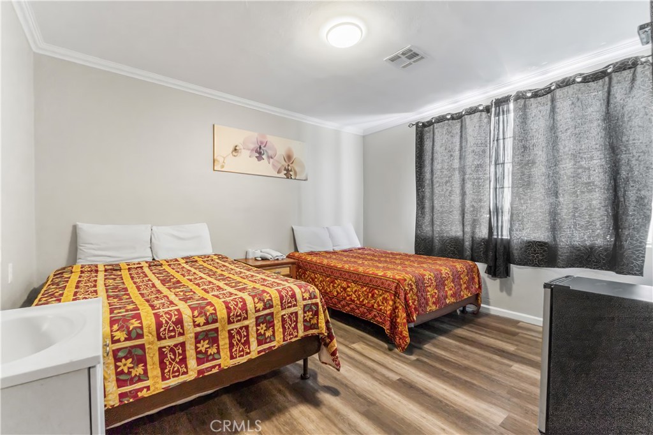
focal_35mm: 15
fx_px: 272
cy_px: 218
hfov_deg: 100.4
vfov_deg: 77.3
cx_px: 326
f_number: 7.1
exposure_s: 1/1.67
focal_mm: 10
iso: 320
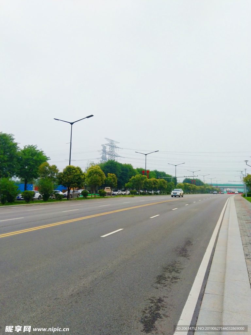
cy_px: 168
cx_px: 126
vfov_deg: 69.4
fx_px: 242
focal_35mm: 25
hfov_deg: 54.9
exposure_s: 1/3499
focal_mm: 4.28
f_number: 1.75
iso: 100
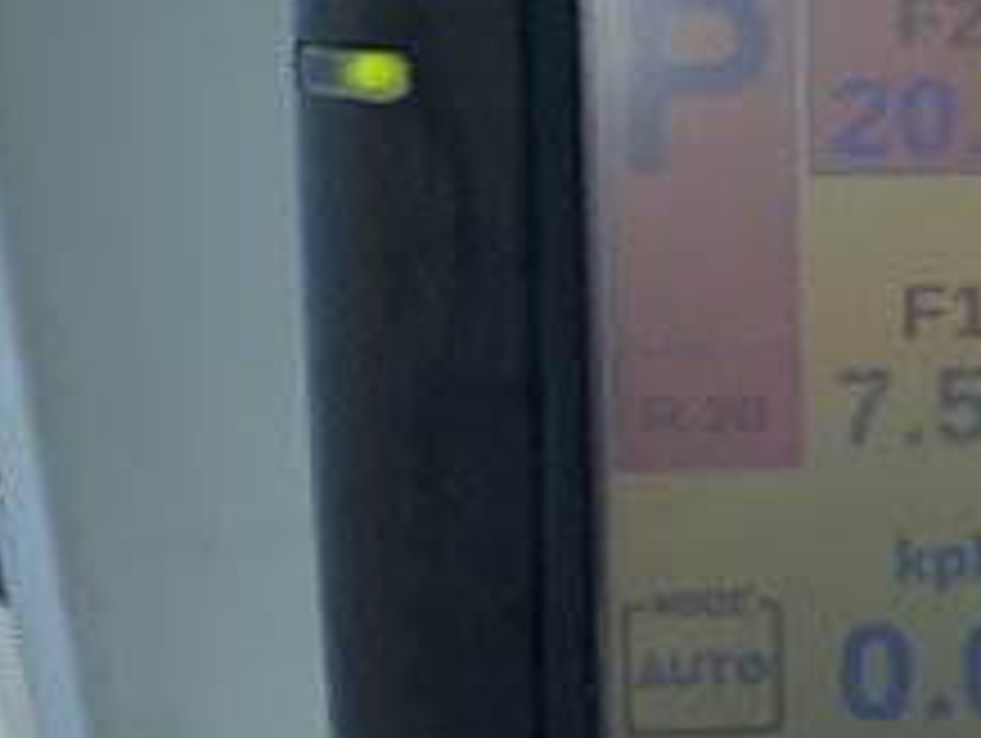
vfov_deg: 10.8
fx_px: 3858
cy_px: 0
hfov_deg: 12.8
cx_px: 1894
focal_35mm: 136
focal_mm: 3
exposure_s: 1/504
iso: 16
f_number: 1.8
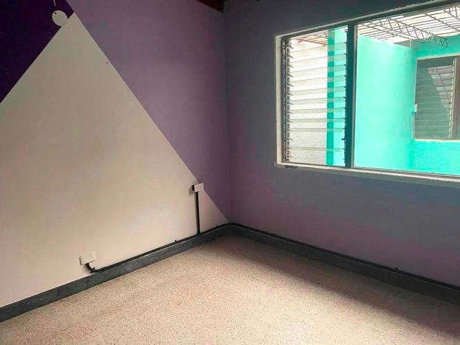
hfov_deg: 67.3
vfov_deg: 53.0
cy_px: 172
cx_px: 230
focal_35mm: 26
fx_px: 345
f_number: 1.6
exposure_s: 1/60
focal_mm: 4.2
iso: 160
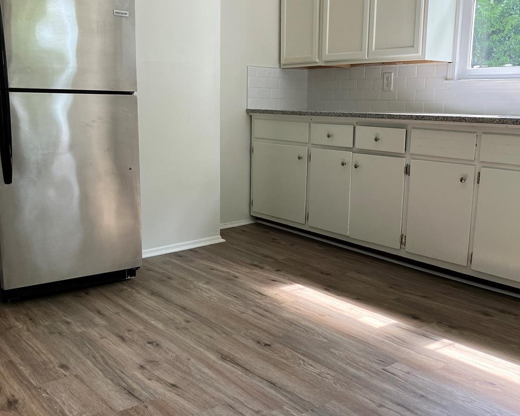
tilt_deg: -10.5
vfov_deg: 40.1
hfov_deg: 49.1
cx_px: 263
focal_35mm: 37
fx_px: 569
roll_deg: -1.3
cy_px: 219
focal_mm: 3.99
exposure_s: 1/121
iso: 80
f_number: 1.8
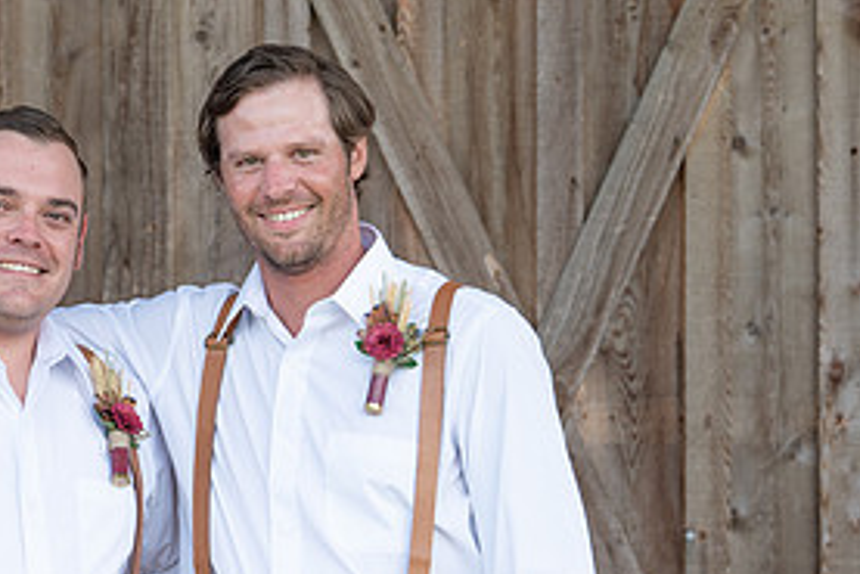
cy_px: 443
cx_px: 198
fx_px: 5832
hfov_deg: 8.4
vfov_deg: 5.6
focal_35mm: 244
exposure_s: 1/250
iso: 125
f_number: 4
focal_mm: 100
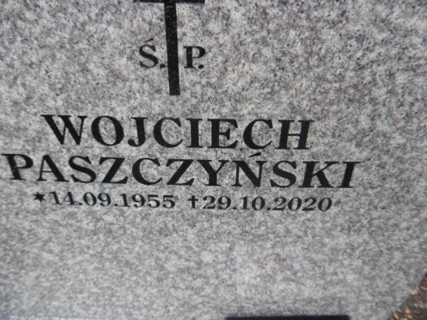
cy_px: 160
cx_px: 214
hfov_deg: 71.6
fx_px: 296
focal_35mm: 24
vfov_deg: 56.8
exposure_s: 1/125
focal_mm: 4.3
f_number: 3.1
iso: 100
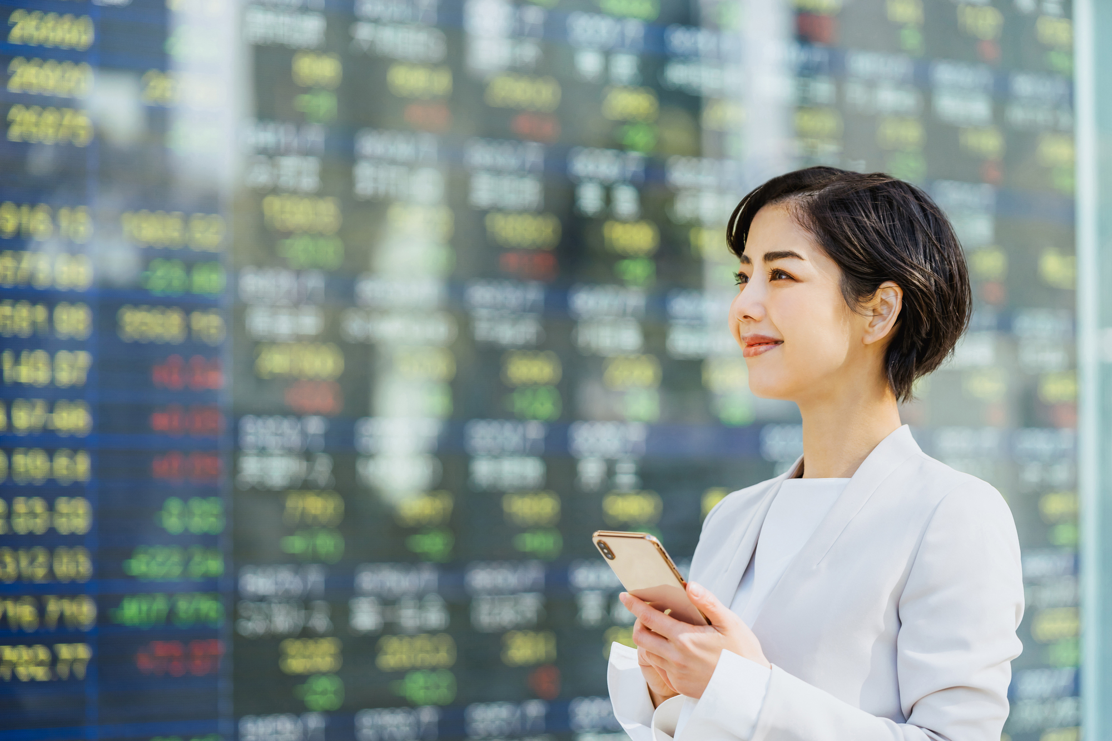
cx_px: 556
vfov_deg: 12.3
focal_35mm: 111
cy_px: 370
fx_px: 3428
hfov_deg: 18.4
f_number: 2.8
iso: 400
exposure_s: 1/640
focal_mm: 111
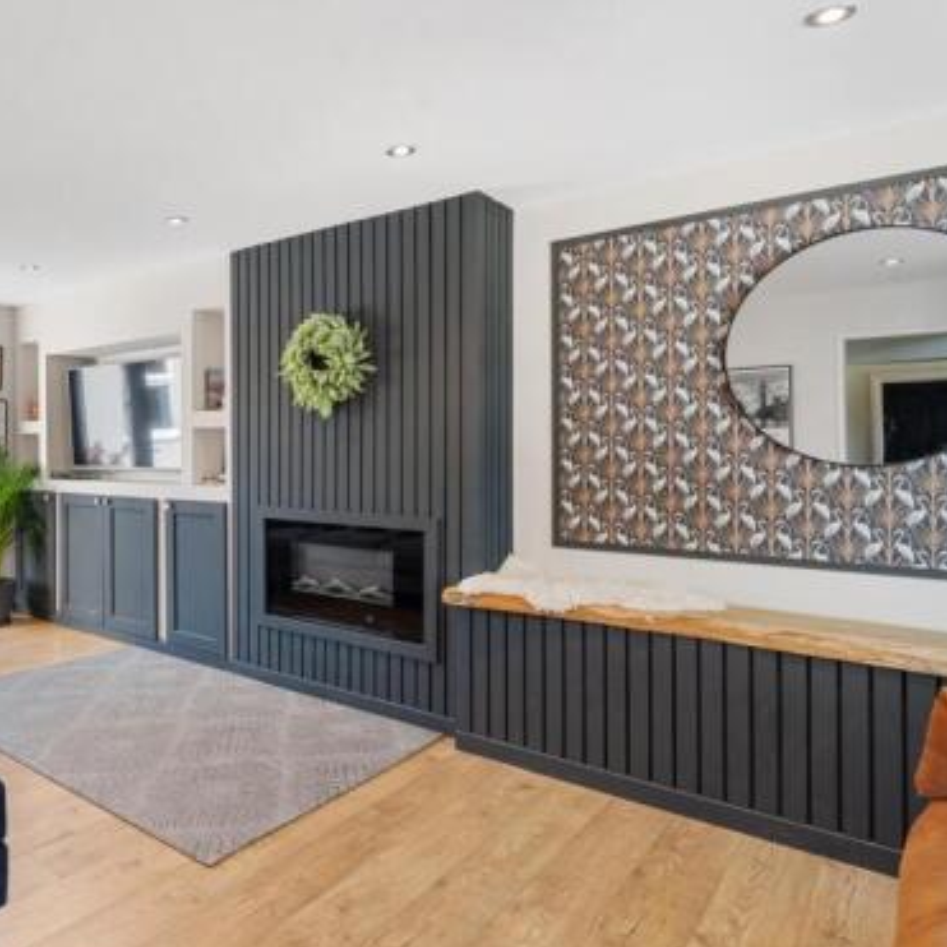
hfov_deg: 60.7
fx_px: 743
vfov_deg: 65.0
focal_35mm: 24
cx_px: 216
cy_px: 474
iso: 320
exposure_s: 1
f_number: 8
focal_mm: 16
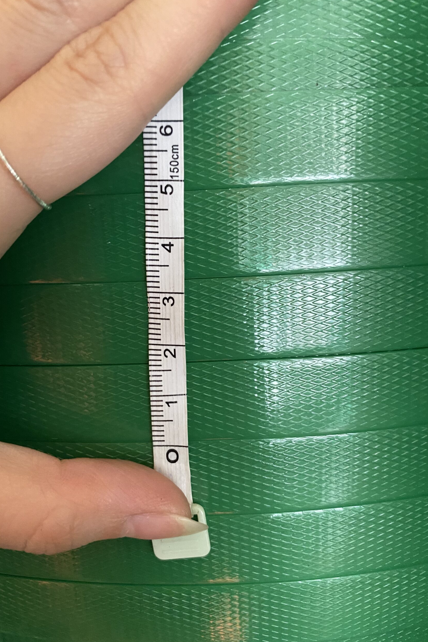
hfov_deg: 46.3
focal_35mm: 28
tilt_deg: -9.4
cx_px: 194
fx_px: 499
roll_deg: +2.4
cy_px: 325
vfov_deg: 65.5
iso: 500
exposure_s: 1/60
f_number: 1.8
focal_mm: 4.25
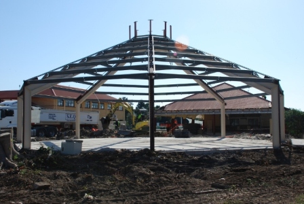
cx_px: 152
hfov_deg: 46.3
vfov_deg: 32.0
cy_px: 102
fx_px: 355
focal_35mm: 42
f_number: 8
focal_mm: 28
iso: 100
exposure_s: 1/250
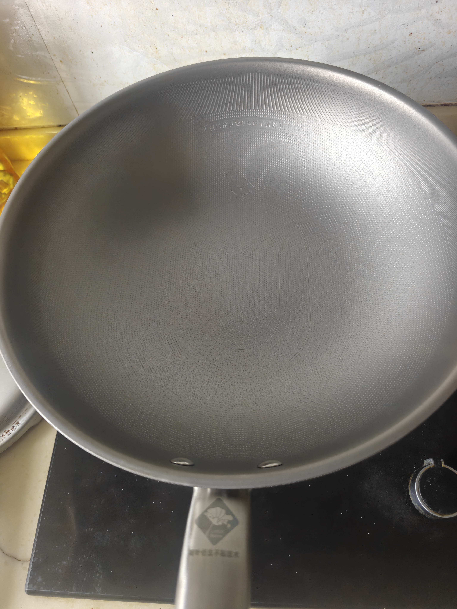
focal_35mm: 23
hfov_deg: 58.9
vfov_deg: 73.9
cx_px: 228
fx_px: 405
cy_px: 304
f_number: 1.6
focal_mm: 6.06
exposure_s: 1/143
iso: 1250
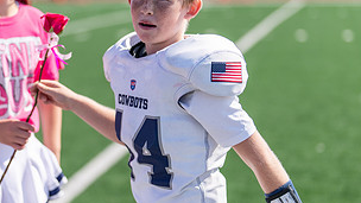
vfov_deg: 11.3
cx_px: 108
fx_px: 1024
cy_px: 95
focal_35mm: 107
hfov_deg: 19.9
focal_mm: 50
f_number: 1.2
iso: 100
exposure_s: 1/12800
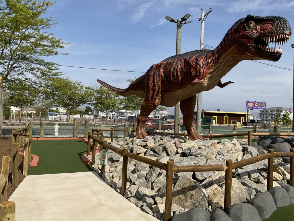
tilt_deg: +1.3
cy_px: 110
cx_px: 147
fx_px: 246
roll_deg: -2.2
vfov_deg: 48.2
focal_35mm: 29
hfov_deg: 61.7
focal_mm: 3
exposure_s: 1/2959
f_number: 1.8
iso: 16
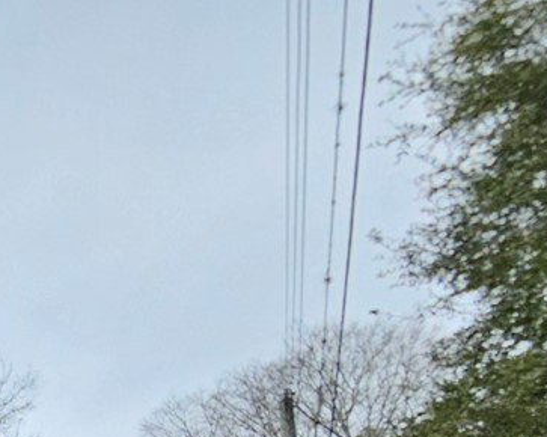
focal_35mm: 56
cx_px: -642
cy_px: 808
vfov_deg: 19.5
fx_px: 906
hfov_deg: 17.4
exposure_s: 1/868
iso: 50
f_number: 2.2
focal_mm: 2.2
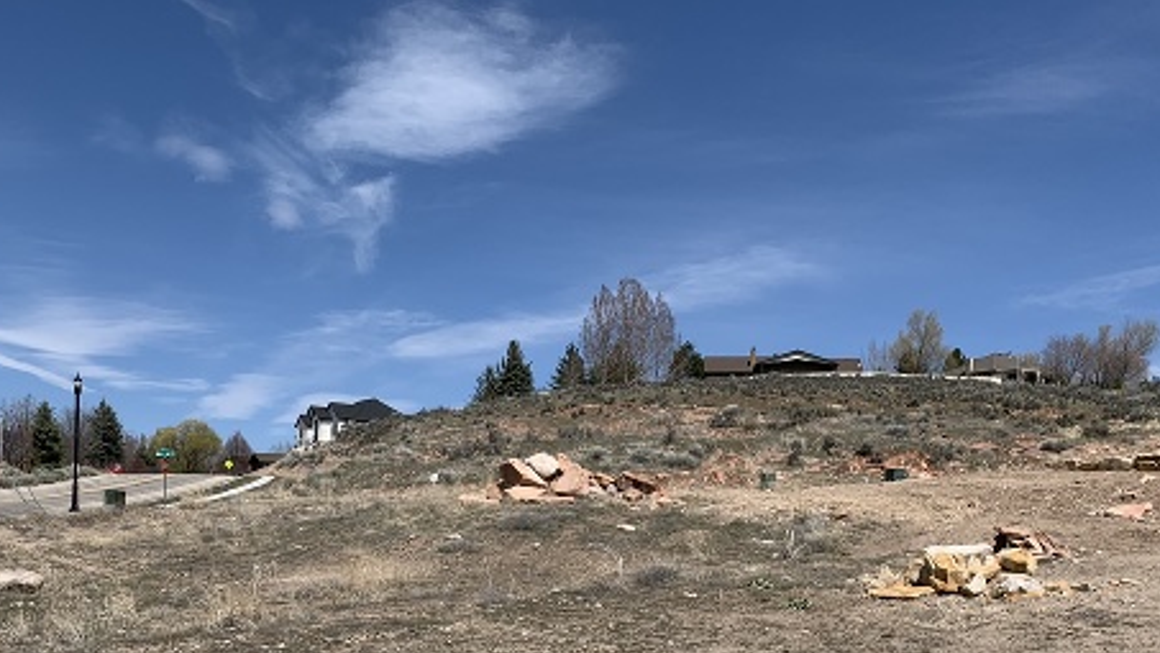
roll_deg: -1.5
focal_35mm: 40
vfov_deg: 28.7
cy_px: 571
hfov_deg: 50.3
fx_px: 1231
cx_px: 494
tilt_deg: -1.0
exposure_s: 1/4098
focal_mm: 4.25
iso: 25
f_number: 1.8
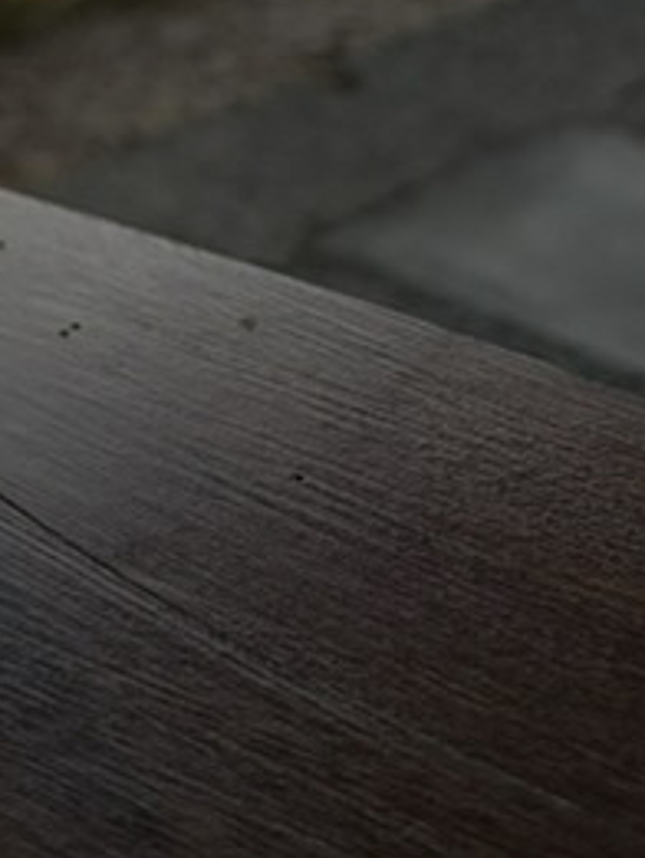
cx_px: -527
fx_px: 2532
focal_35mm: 102
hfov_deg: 13.1
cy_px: -575
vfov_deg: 16.7
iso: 64
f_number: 1.6
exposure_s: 1/1587
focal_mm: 5.96
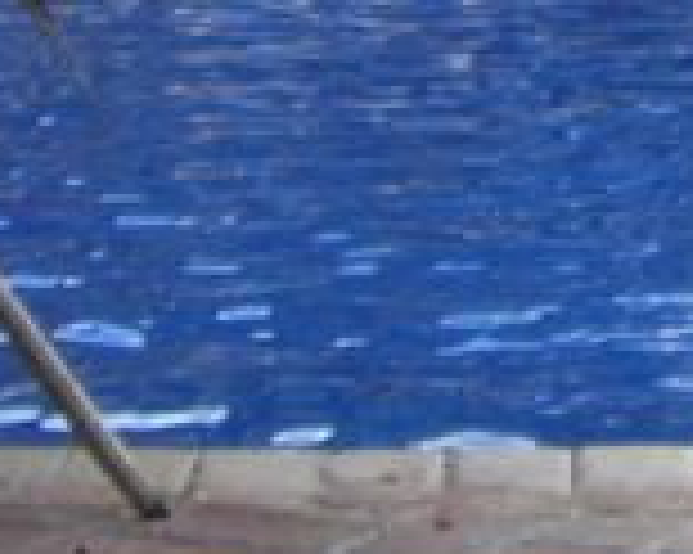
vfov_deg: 6.0
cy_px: -829
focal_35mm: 247
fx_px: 5063
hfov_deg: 7.5
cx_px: 1472
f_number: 2.7
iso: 64
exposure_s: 1/200
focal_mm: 6.2
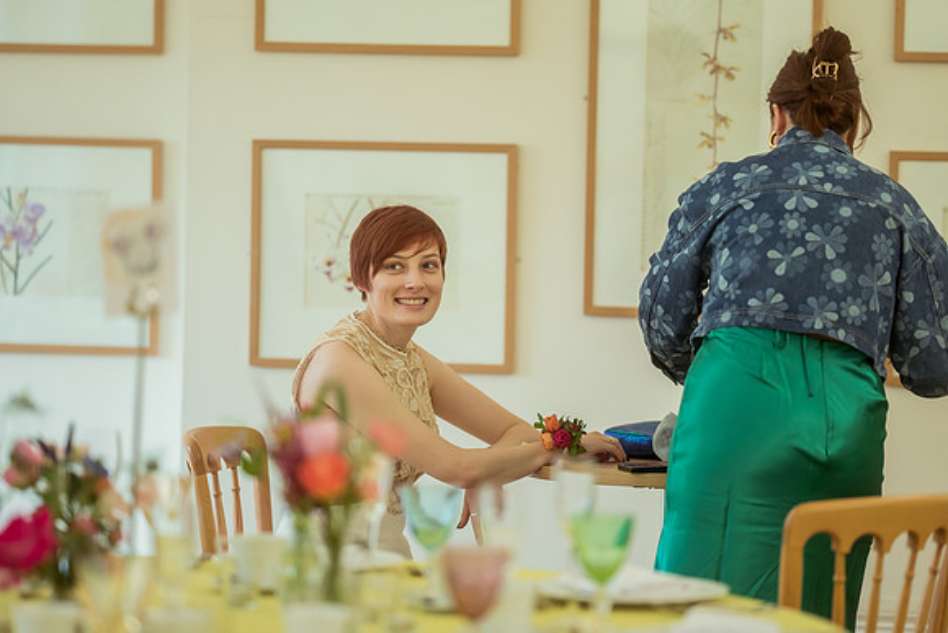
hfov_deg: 15.2
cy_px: 316
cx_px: 474
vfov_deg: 10.2
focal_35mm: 135
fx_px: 3561
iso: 2500
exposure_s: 1/2000
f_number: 1.8
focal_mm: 135
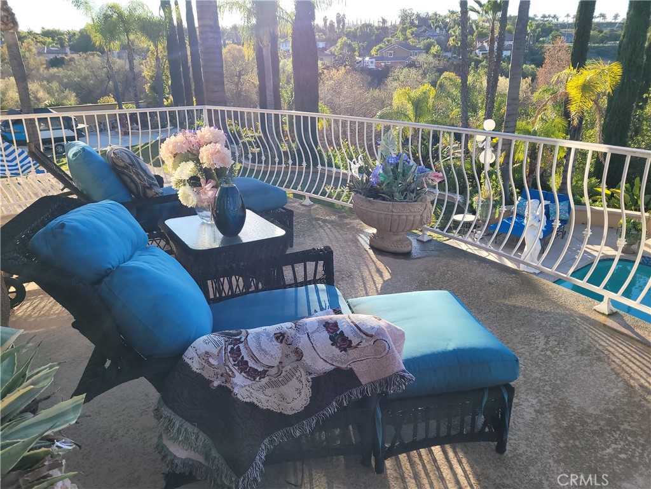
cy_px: 244
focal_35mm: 26
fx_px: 489
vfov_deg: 53.1
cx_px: 326
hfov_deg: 67.3
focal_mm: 5.4
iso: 40
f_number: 1.8
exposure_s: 1/711
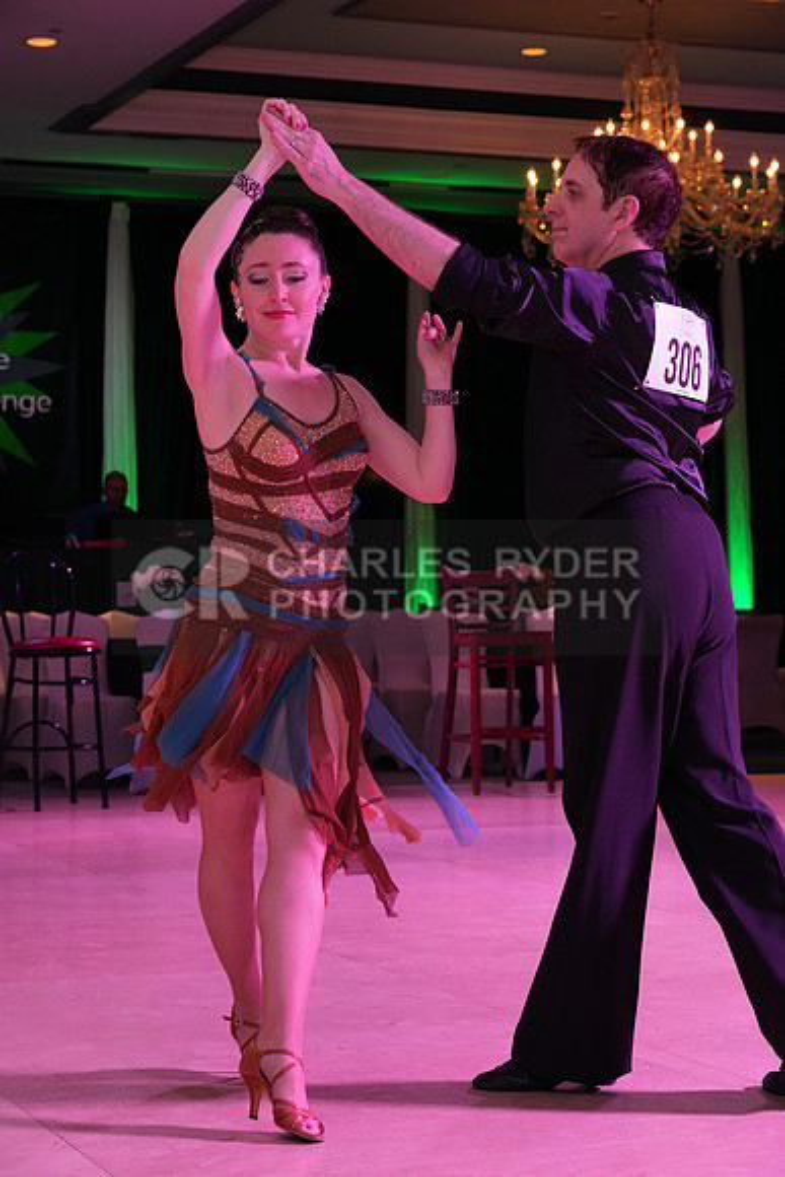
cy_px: 588
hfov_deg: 18.0
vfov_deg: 26.6
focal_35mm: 76
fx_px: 2484
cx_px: 392
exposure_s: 1/250
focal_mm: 76
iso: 3200
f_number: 8
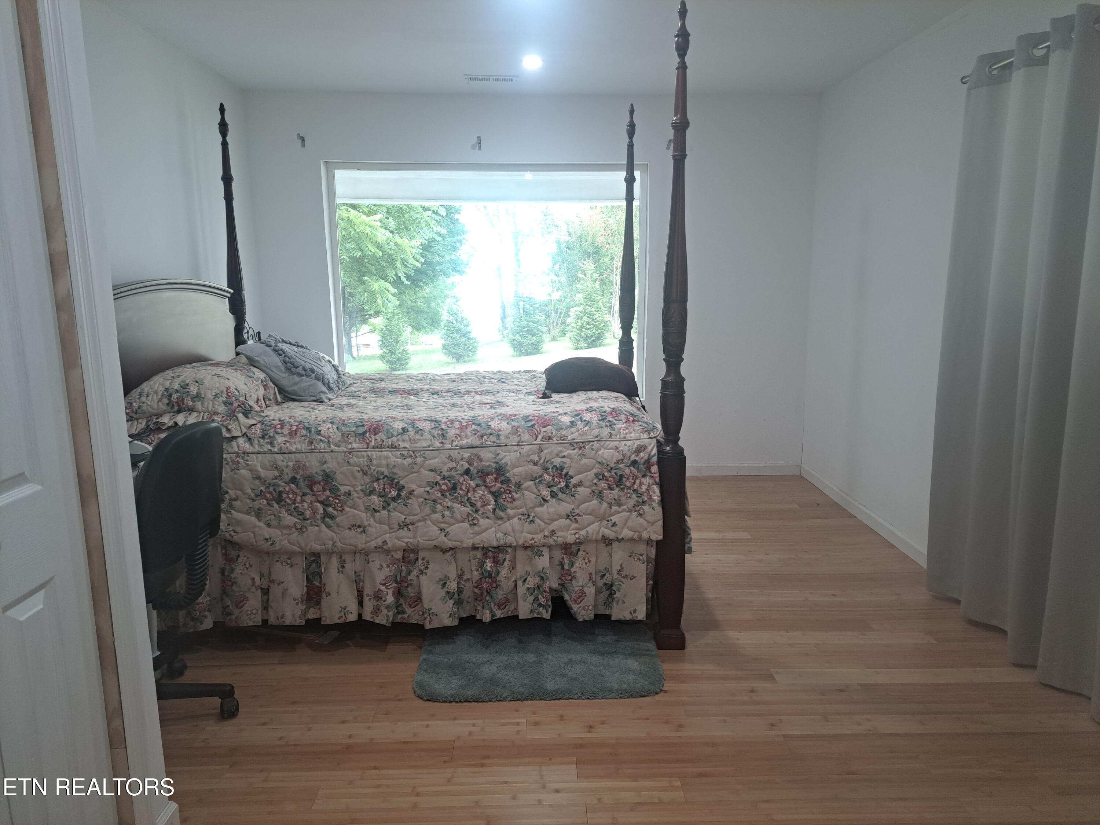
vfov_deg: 56.8
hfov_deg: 71.6
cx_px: 550
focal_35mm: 24
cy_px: 412
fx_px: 763
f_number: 1.8
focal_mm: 5.23
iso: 125
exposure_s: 1/60
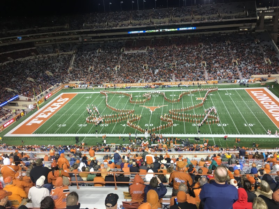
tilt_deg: -21.0
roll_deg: +5.5
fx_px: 234
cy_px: 104
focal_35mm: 29
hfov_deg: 61.7
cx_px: 140
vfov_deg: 48.2
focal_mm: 4.15
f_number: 2.2
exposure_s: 1/30
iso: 32
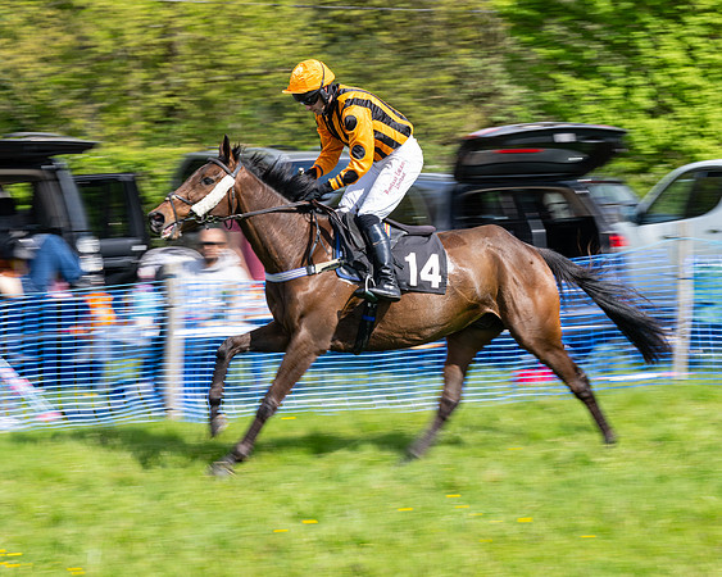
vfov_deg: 12.2
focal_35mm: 126
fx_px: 2697
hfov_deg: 15.2
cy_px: 285
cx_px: 309
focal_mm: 103
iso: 100
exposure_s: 1/125
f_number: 8
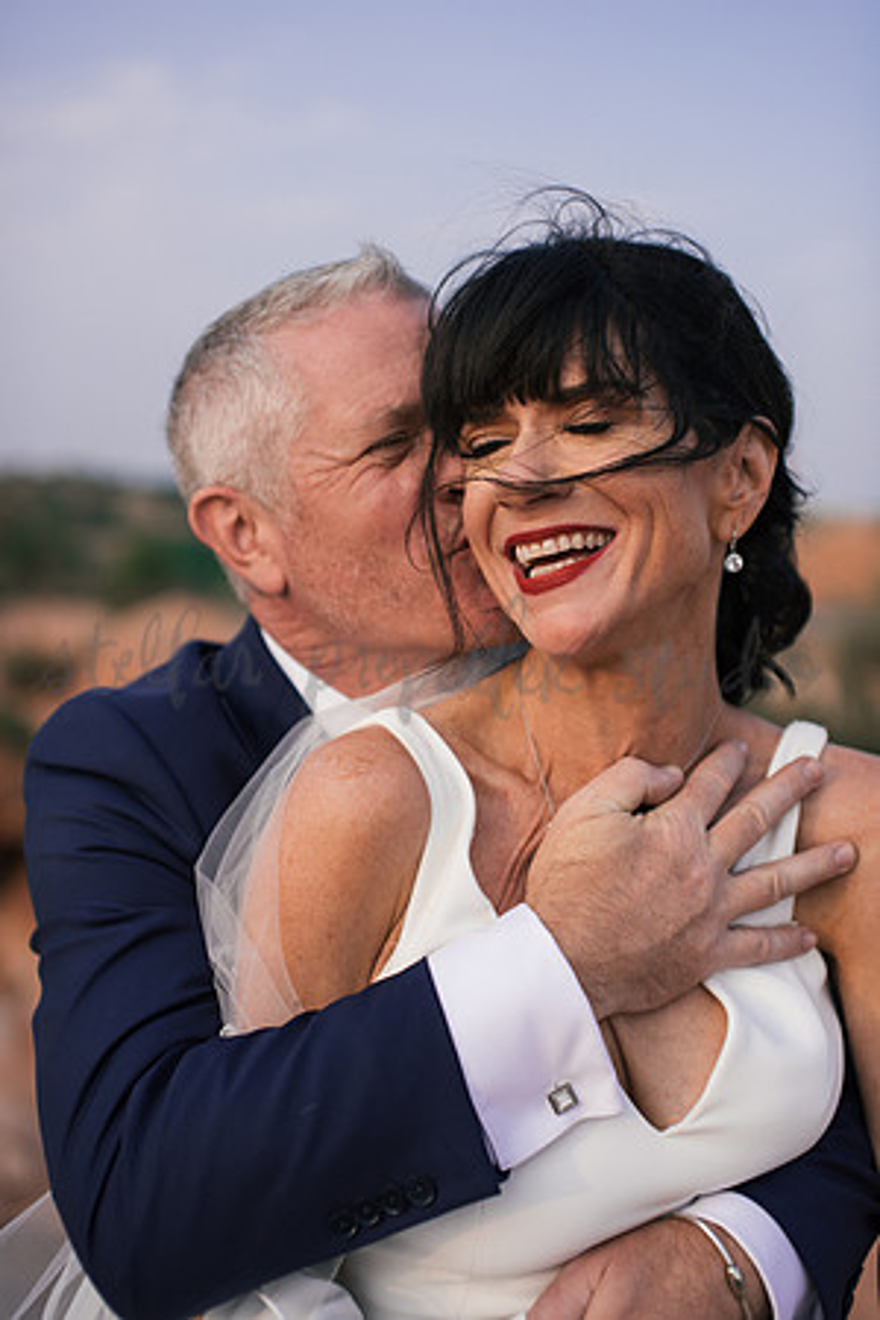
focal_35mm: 50
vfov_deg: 39.6
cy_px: 660
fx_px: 1833
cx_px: 440
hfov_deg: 27.0
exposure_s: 1/1250
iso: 125
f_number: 2.5
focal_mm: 50
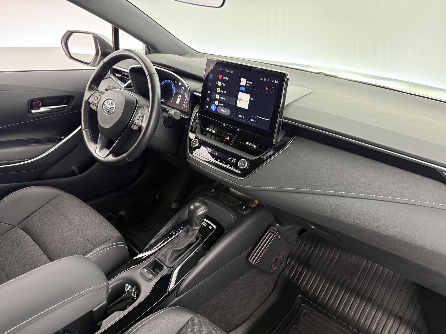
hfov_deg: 71.6
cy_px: 167
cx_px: 223
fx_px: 309
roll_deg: -3.9
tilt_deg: -27.8
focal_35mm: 24
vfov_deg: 56.8
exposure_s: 1/33
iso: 640
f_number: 1.78
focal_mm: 6.76
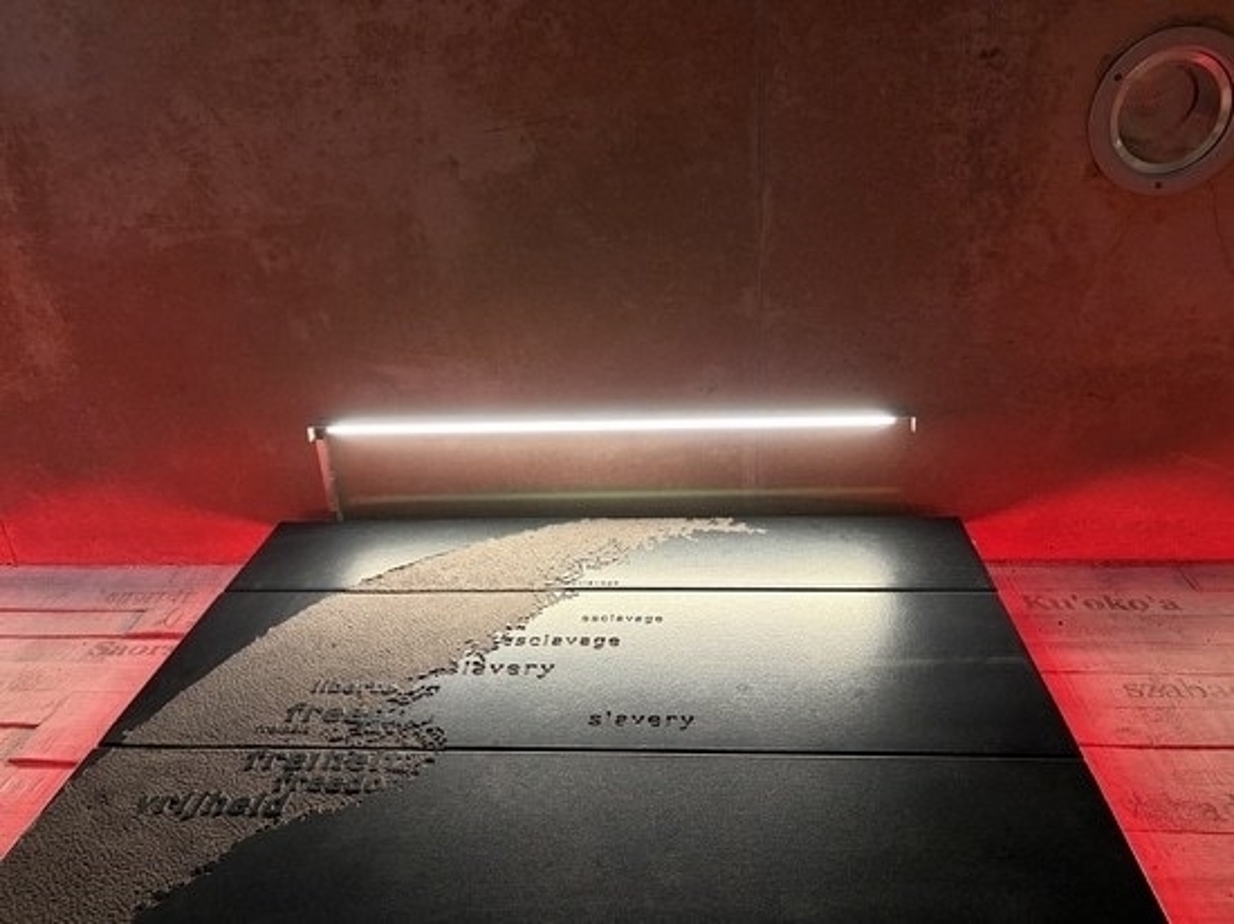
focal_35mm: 26
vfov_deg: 53.0
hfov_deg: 67.3
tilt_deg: +65.3
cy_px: 462
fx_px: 926
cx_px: 617
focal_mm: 5.96
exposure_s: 1/60
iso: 200
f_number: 1.6
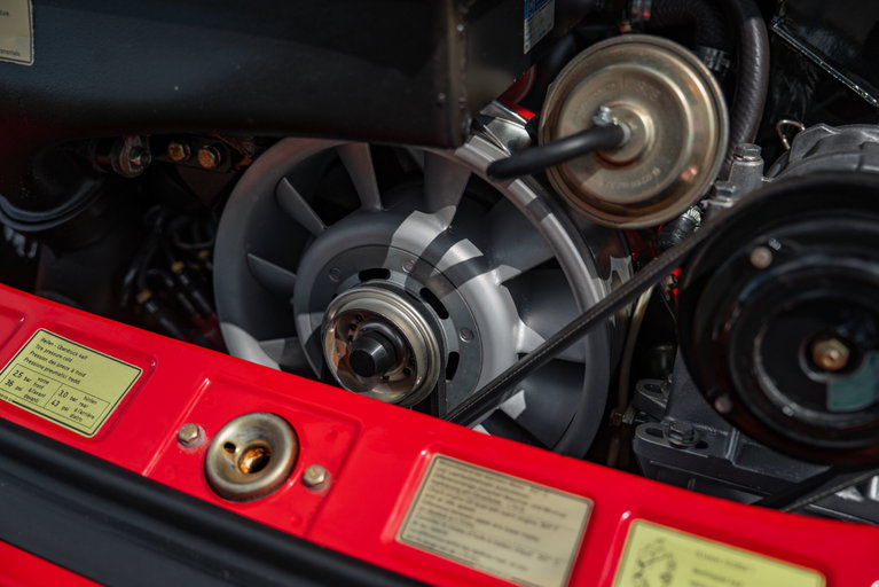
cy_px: 294
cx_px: 440
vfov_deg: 37.9
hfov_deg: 54.4
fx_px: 855
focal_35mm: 35
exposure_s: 1/1600
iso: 100
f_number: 2.8
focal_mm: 35
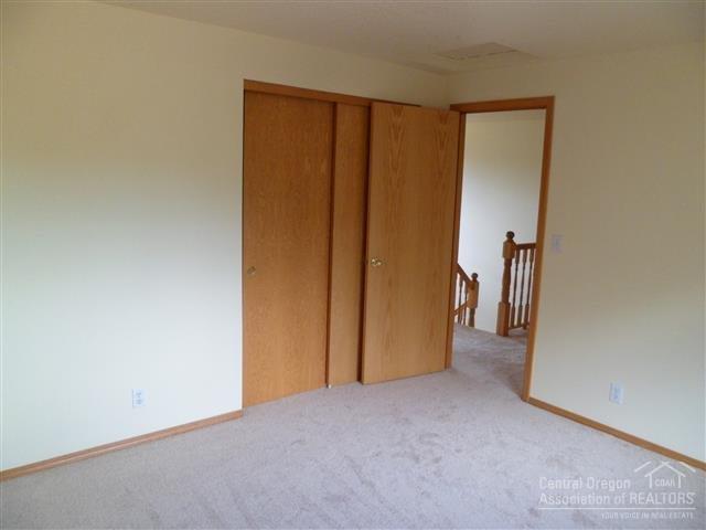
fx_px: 530
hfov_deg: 67.3
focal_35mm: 26
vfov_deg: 53.1
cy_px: 265
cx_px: 353
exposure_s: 1/45
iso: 240
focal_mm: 4.9
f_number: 3.3
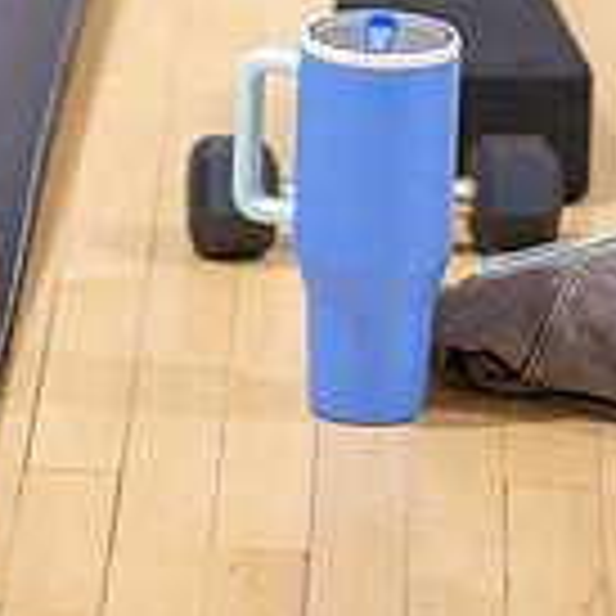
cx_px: 22
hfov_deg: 4.6
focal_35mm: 378
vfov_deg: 4.6
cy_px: -218
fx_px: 7610
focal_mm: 105
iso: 8000
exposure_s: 1/320
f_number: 1.4
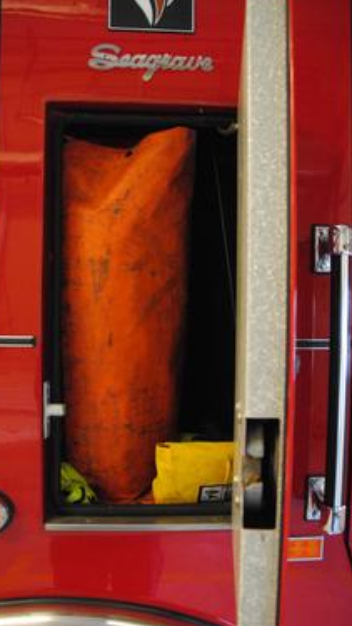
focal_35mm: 31
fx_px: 514
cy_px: 326
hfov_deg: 37.7
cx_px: 156
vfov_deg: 62.6
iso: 1600
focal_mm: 18
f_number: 3.5
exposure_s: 1/20
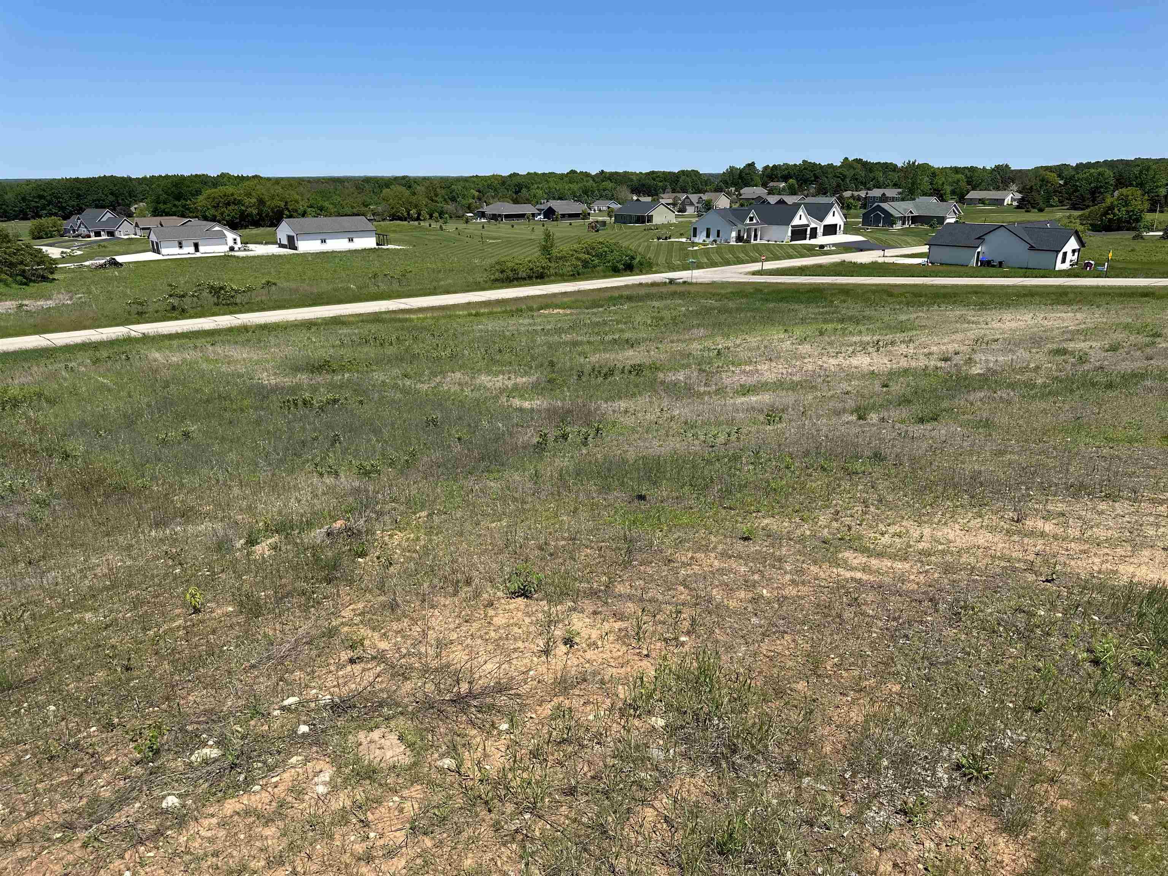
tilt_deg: -19.0
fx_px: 810
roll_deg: -1.1
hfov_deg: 71.6
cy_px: 438
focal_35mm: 24
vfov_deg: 56.8
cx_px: 584
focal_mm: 6.86
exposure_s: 1/5000
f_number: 1.78
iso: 80
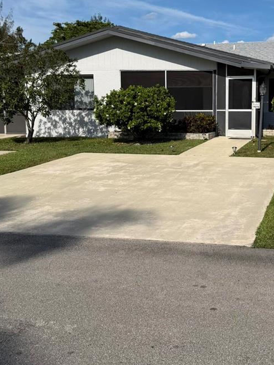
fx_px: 465
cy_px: 162
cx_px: 205
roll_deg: -0.1
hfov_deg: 32.3
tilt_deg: -6.9
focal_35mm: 44
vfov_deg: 42.9
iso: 80
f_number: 1.78
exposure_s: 1/8130
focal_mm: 6.76
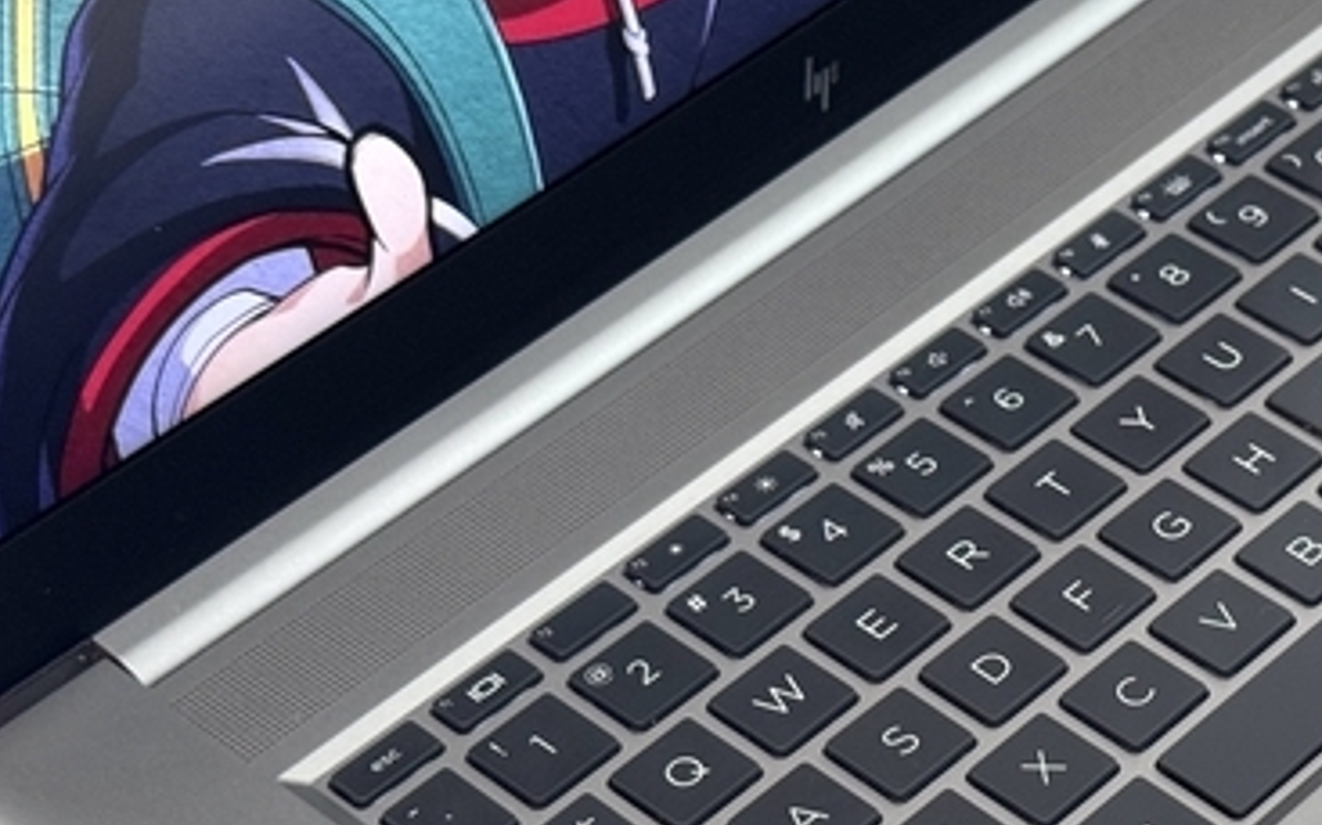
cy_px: 692
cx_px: 1290
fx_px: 3997
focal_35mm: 111
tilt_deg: -47.4
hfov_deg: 18.3
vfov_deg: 11.7
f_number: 1.78
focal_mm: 6.76
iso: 100
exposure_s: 1/101
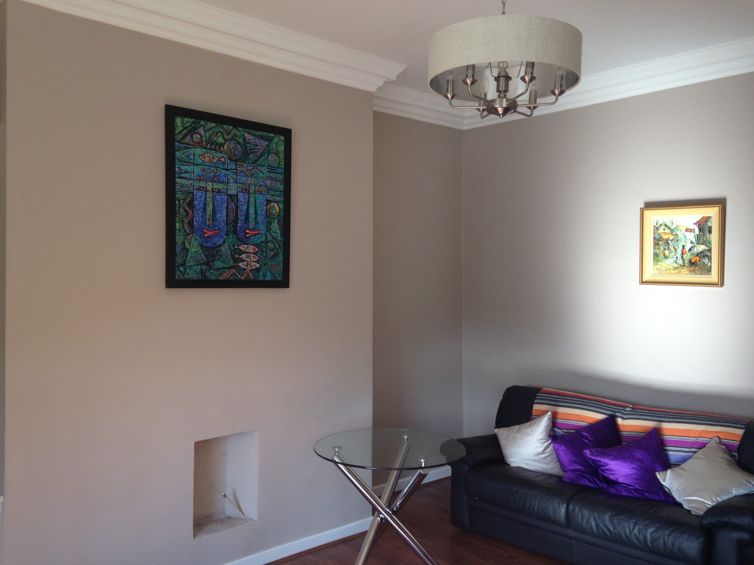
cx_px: 377
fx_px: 719
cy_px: 282
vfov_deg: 42.9
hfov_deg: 55.4
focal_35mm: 33
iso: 50
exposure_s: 1/60
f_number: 2.4
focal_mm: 4.12
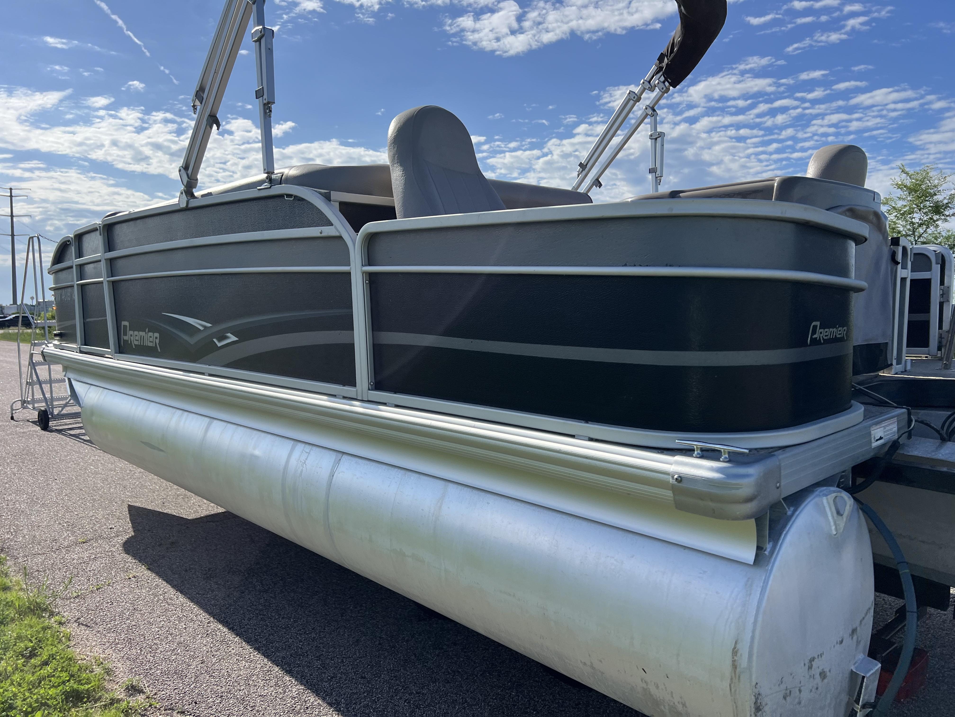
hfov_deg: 67.3
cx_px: 478
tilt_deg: -2.7
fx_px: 717
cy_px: 358
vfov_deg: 53.1
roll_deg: +1.3
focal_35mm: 26
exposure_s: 1/4444
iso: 50
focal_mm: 5.7
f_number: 1.5
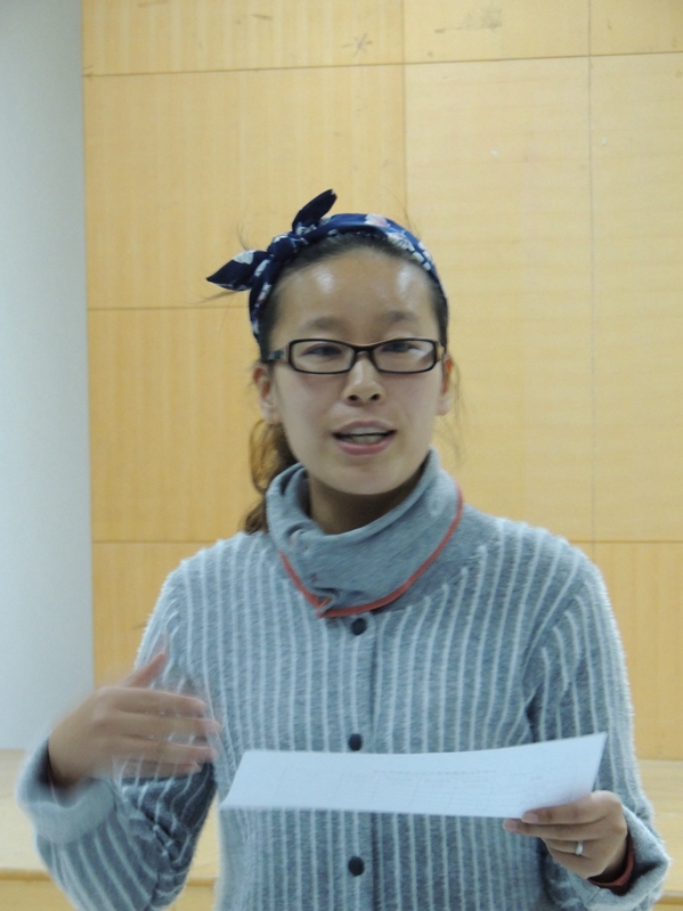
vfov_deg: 11.6
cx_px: 342
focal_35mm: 170
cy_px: 456
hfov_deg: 8.7
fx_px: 4474
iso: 800
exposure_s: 1/13
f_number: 4.5
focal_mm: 30.3
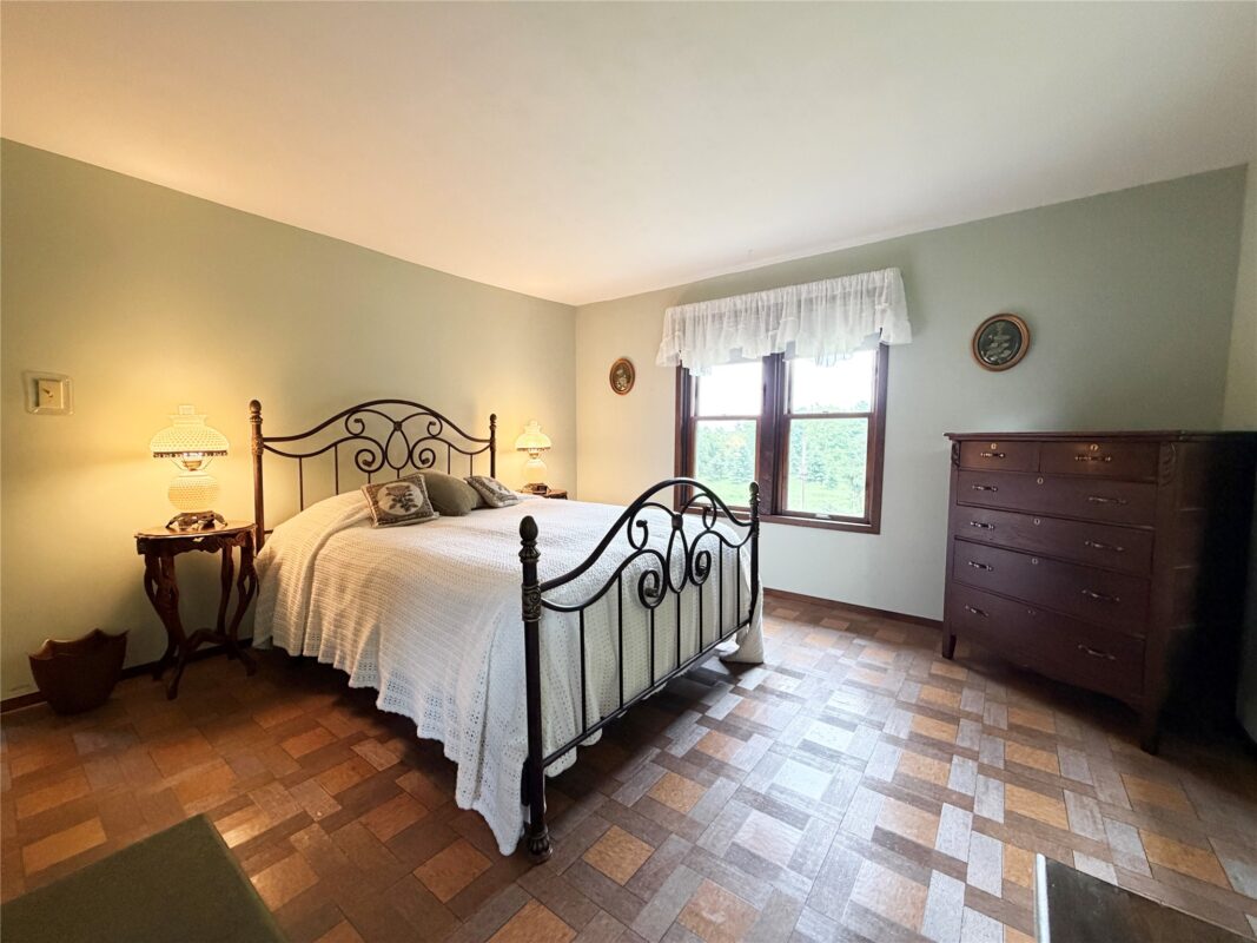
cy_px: 472
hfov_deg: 102.1
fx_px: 508
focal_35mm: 14
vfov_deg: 85.7
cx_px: 628
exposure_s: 1/60
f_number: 2.2
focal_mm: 2.22
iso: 400
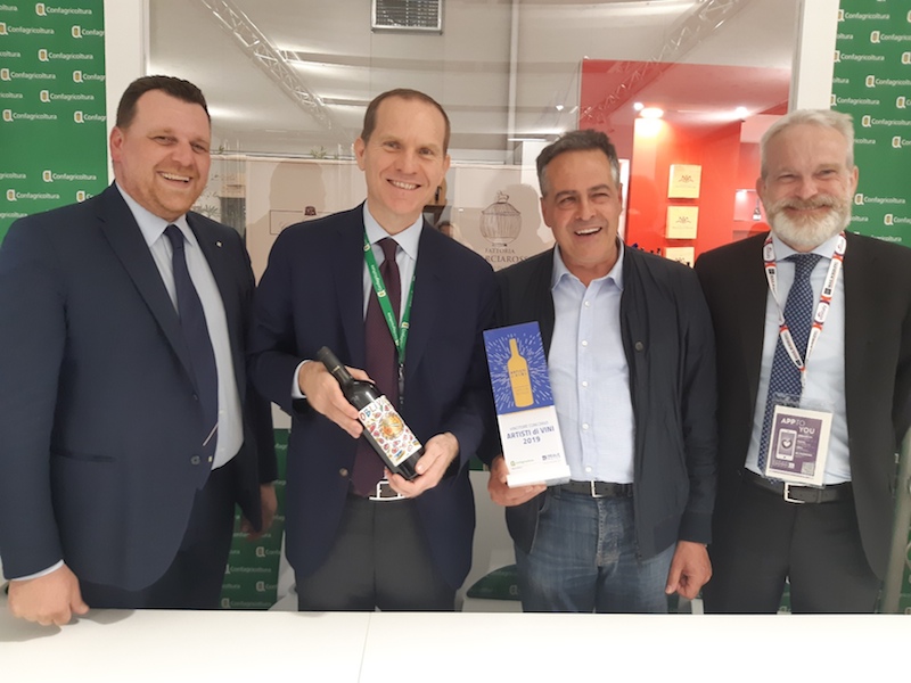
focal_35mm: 26
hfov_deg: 67.3
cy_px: 342
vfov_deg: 53.1
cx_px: 456
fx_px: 684
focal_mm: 3.93
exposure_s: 1/60
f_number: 1.7
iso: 125
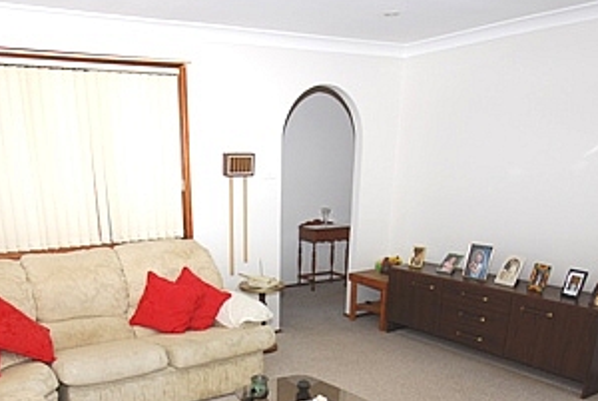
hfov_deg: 58.1
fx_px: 532
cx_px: 233
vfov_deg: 38.3
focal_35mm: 32
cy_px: 365
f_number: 4
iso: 200
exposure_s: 1/60
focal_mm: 10
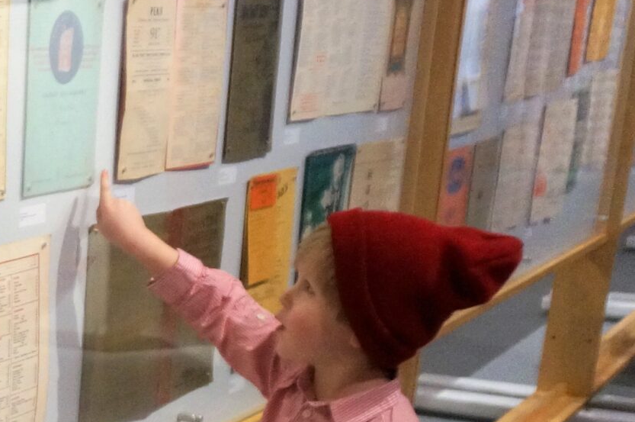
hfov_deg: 20.5
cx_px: -352
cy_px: 523
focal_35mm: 83
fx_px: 1462
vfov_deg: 15.7
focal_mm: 16
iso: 1250
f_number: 4
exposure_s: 1/160
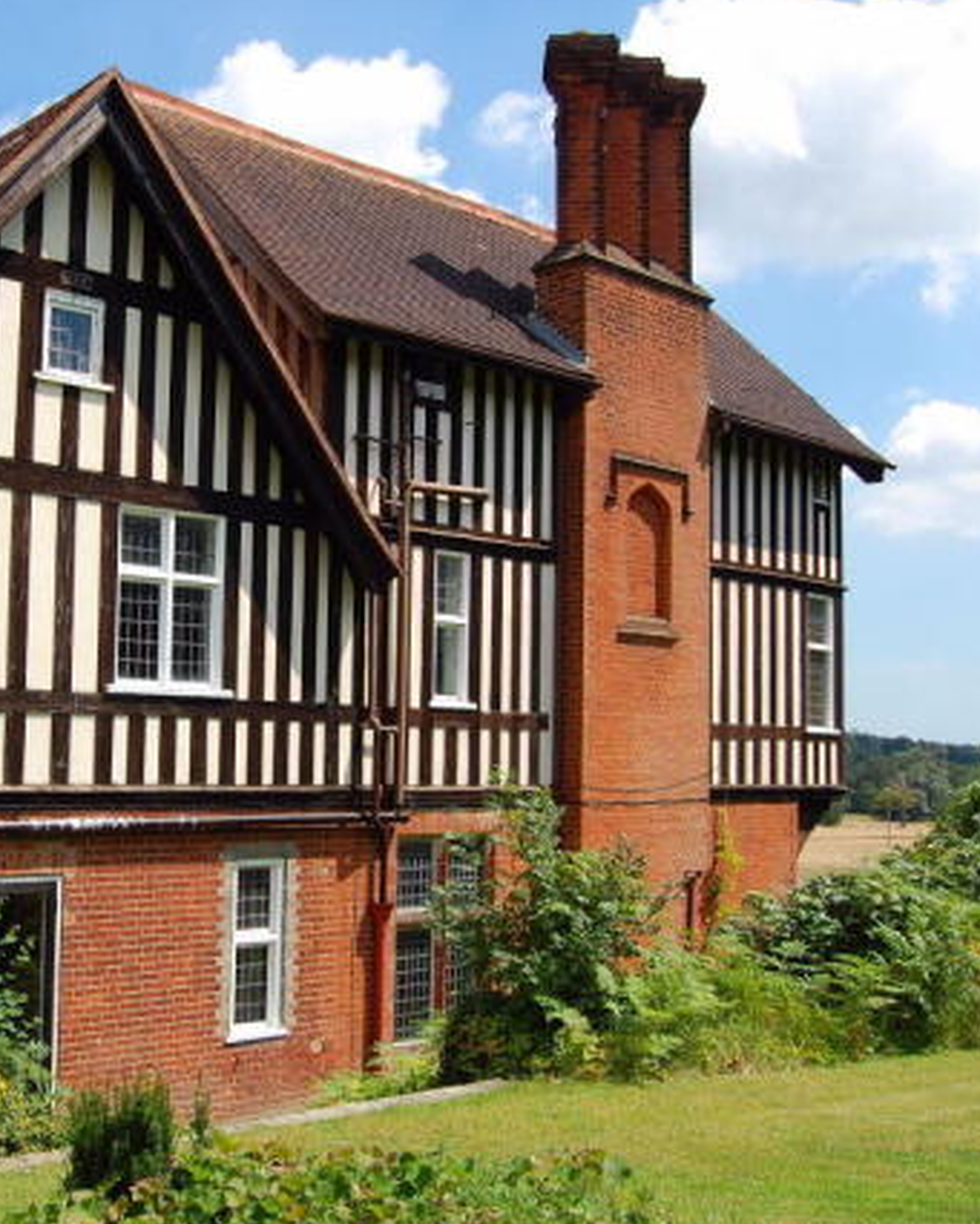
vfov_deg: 46.8
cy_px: 606
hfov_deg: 37.2
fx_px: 1413
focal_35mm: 39
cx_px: 236
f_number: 9
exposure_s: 1/320
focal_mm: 18
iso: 200
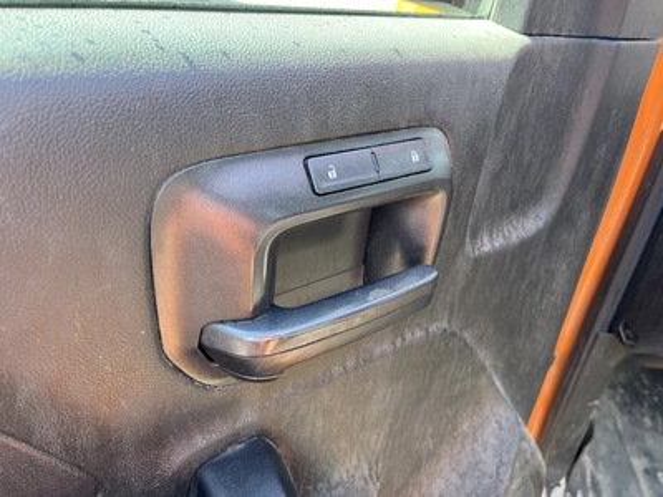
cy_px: 248
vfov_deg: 53.1
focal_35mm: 26
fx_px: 498
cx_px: 332
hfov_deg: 67.3
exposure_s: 1/122
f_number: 1.6
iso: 64
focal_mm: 5.1
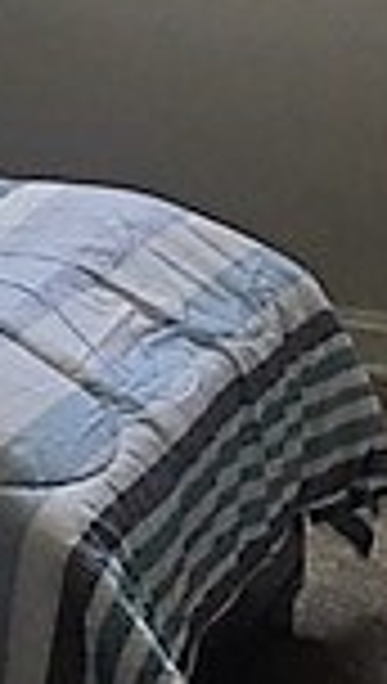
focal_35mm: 133
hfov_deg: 8.9
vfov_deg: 15.8
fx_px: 2416
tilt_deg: -6.4
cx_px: -248
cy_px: -22
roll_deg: +0.7
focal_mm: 4.15
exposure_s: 1/30
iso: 40
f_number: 2.2
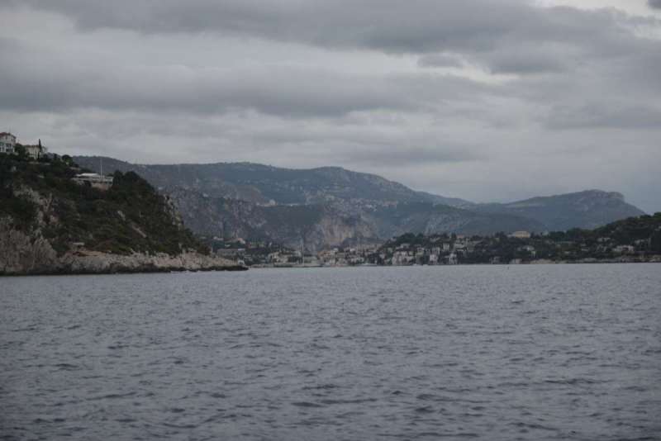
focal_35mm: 70
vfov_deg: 19.5
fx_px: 1286
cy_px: 220
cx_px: 330
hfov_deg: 28.8
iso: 450
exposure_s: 1/80
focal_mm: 70
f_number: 2.8
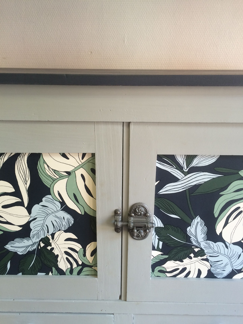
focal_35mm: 29
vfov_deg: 61.7
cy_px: 162
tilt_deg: -20.6
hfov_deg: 48.2
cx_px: 122
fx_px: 271
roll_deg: -0.5
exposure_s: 1/33
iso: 100
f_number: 2.2
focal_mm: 4.15
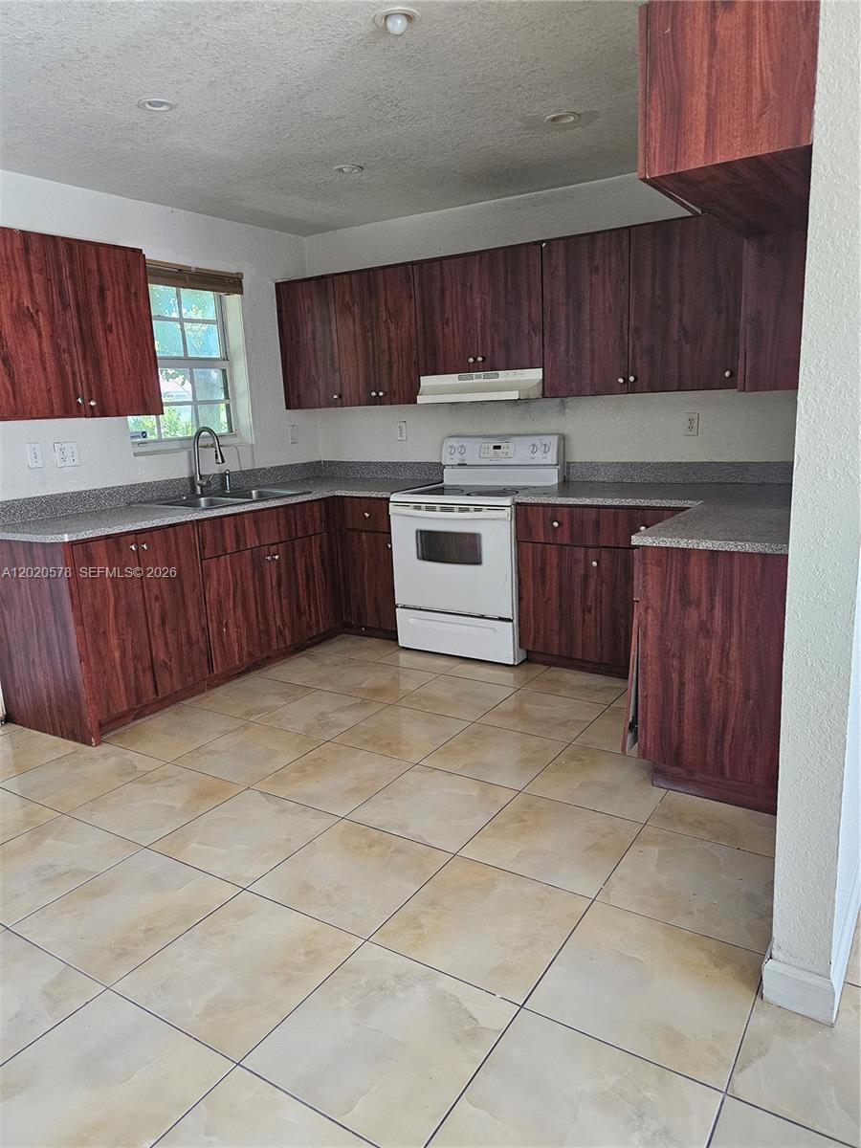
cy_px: 574
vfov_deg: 73.9
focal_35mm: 23
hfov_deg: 58.9
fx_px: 763
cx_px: 430
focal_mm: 6.3
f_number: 1.7
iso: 800
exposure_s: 1/120
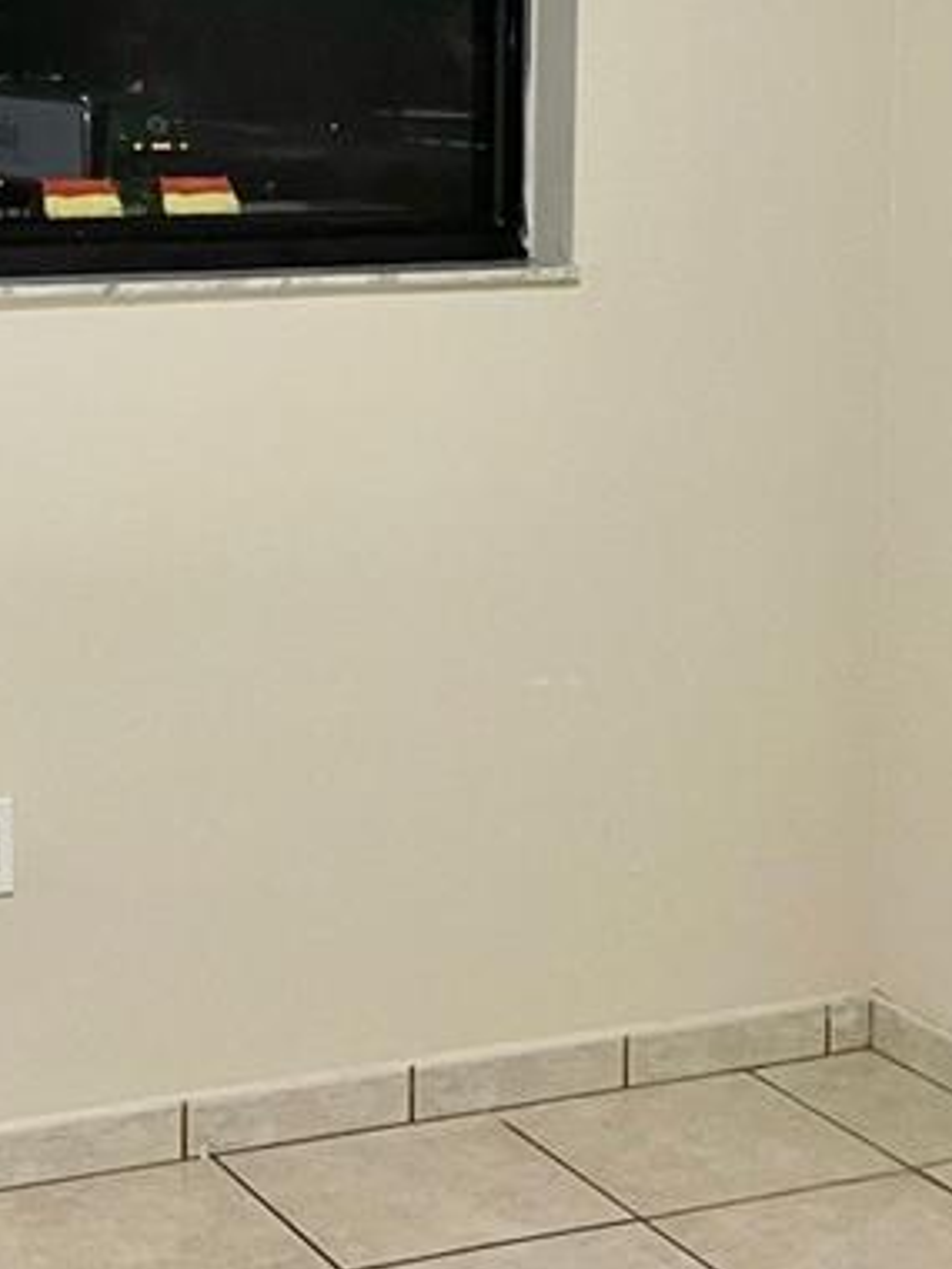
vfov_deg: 23.5
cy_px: 284
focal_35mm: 82
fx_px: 3007
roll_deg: -0.4
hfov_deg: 17.8
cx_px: 180
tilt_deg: -4.0
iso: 125
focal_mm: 5.1
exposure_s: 1/60
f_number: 1.6
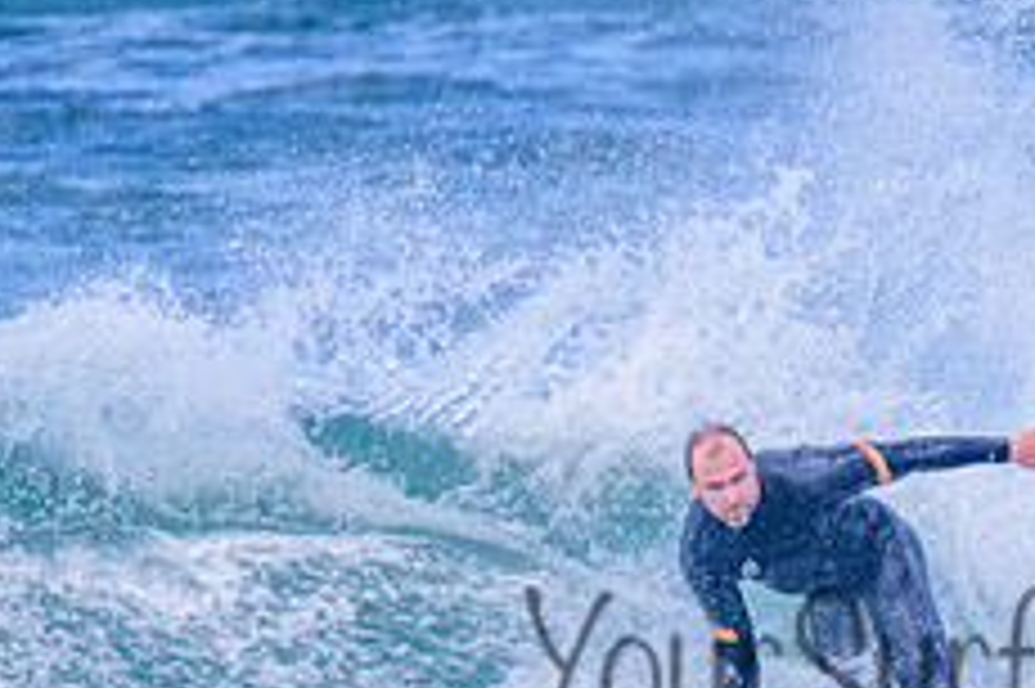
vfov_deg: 0.7
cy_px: 618
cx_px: 990
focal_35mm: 2018
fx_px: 57974
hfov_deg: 1.0
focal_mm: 800
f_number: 11
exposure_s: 1/1600
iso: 2200
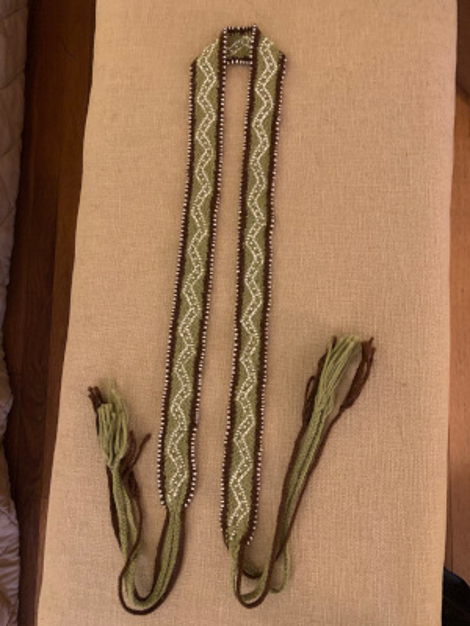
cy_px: 313
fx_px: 471
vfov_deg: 67.3
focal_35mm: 26
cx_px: 235
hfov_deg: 53.1
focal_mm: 4.25
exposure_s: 1/30
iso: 640
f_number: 1.8
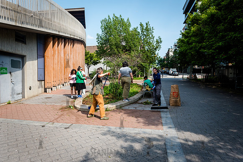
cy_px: 81
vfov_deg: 52.4
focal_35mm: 24
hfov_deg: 72.8
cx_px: 122
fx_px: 165
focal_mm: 24
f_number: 4
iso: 500
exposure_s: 1/3200
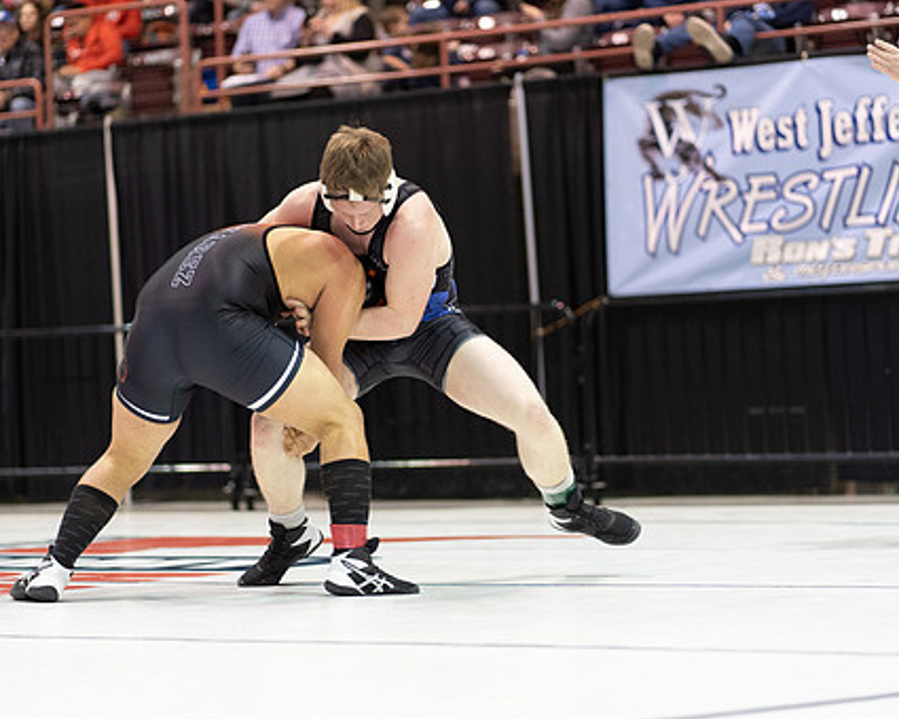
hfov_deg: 17.6
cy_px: 314
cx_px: 440
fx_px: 2900
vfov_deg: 14.1
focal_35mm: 109
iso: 2500
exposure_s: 1/500
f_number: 1.8
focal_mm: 85
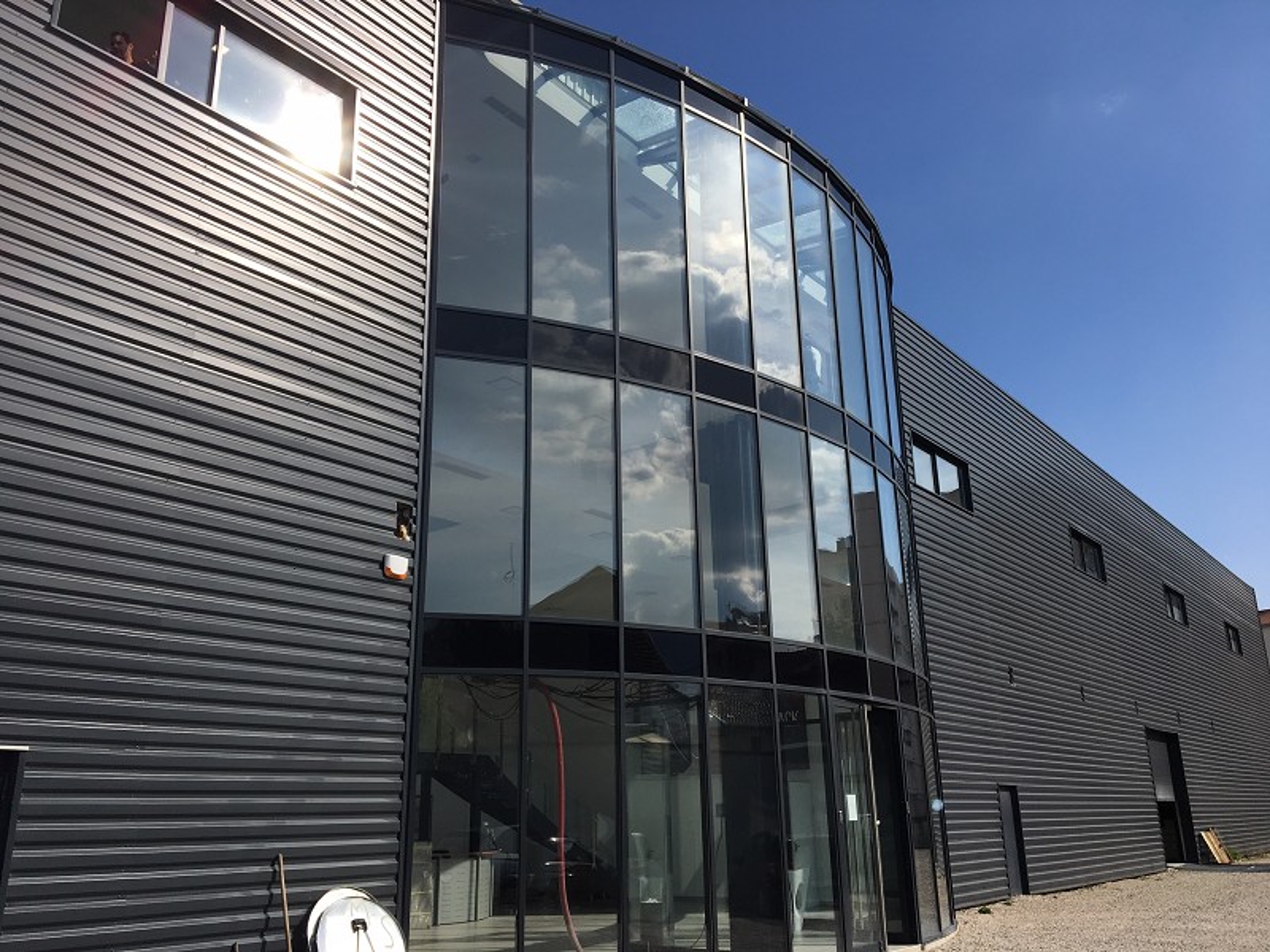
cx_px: 635
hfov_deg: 61.7
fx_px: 1064
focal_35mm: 29
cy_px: 476
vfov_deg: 48.2
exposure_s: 1/2404
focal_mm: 4.15
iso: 25
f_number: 2.2
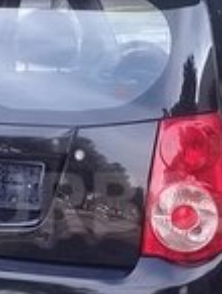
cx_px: 135
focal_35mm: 140
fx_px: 1194
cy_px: 202
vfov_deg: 14.0
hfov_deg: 10.6
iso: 50
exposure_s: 1/100
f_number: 2.2
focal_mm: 3.3
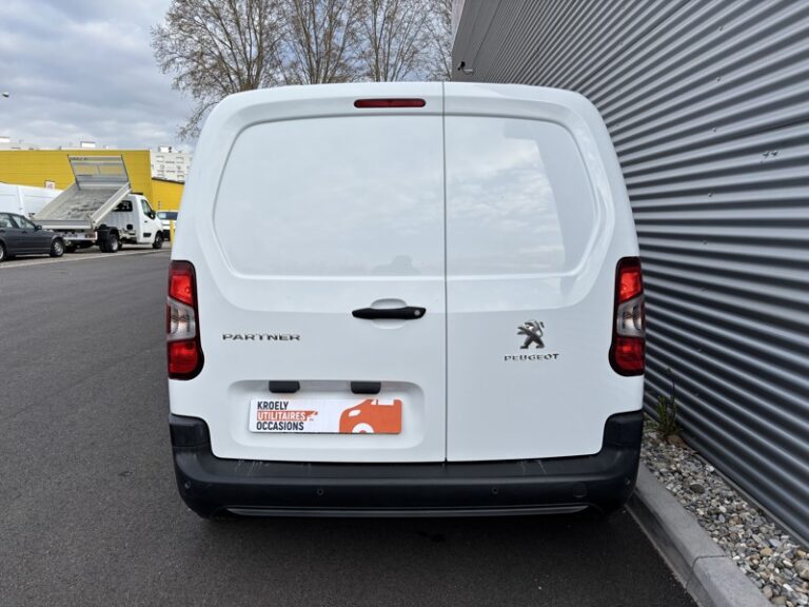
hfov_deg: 67.3
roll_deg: +0.1
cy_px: 304
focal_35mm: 26
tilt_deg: -8.7
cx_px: 404
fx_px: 608
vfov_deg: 53.1
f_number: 1.6
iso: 50
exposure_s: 1/1027
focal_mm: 5.96
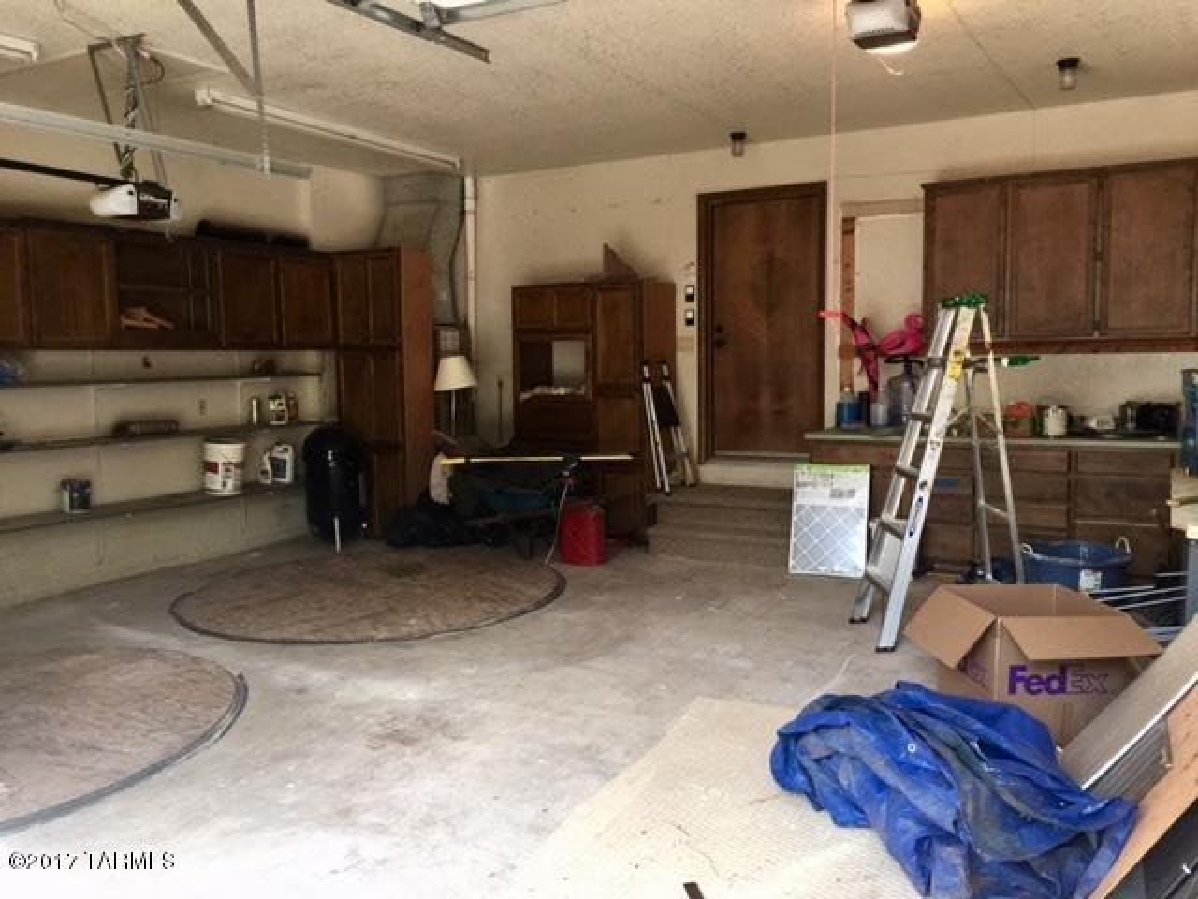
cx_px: 599
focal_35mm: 29
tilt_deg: -5.5
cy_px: 450
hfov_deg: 61.7
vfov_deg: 48.2
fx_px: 1004
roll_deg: +1.4
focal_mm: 4.15
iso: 50
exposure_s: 1/30
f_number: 2.2
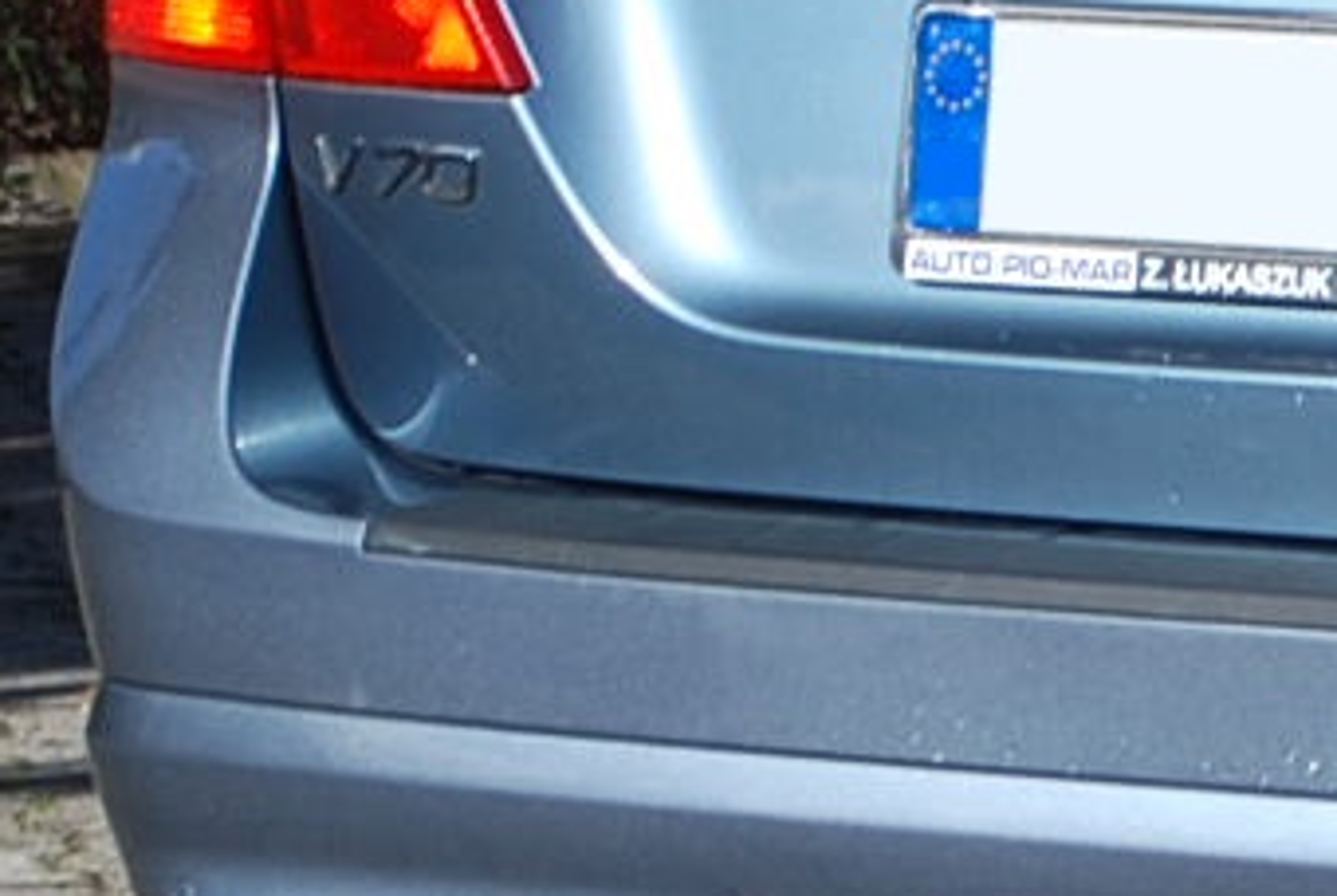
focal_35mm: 290
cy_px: -275
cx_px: 2222
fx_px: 10789
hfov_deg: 6.9
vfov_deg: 4.7
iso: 100
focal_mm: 34
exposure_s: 1/200
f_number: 7.1
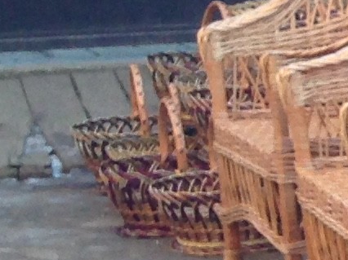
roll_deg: -0.3
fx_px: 2542
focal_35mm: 253
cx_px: 1320
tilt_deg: -18.7
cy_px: 500
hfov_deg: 6.5
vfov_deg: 5.7
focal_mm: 4.12
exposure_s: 1/120
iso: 50
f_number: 2.4
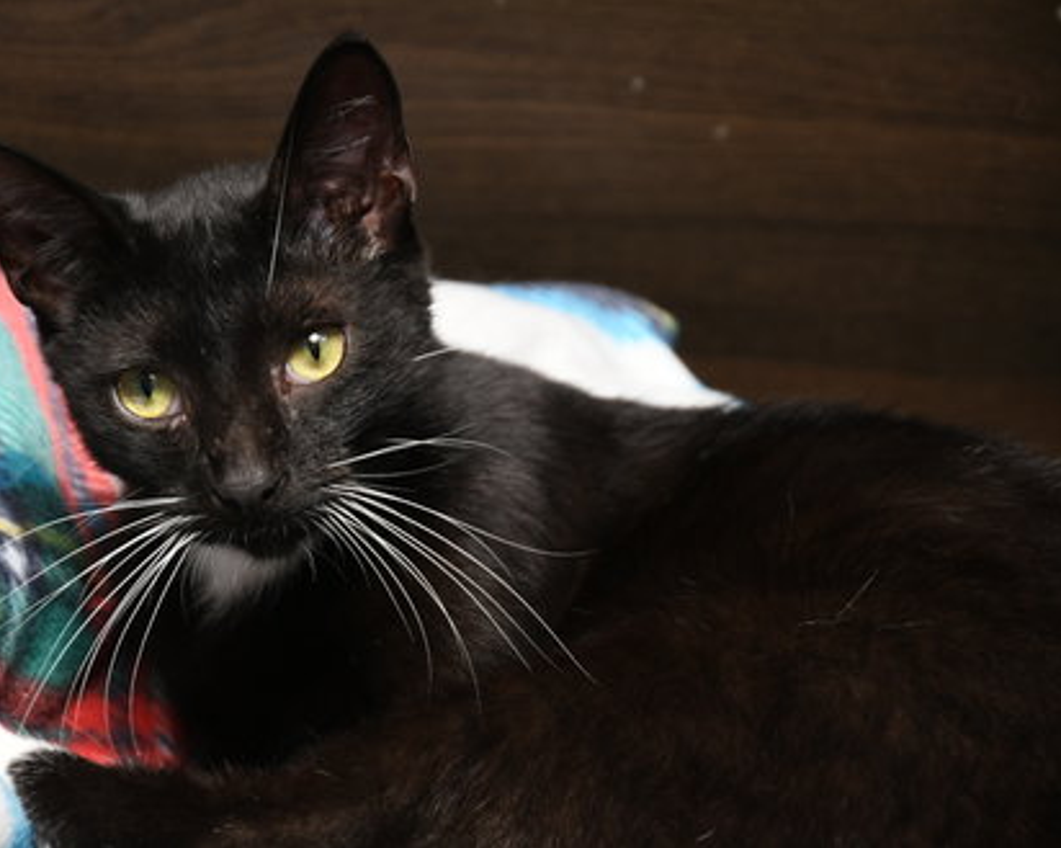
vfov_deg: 8.2
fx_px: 5899
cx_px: 474
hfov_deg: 10.3
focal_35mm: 188
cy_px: 421
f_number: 6
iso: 800
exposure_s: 1/125
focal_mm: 110
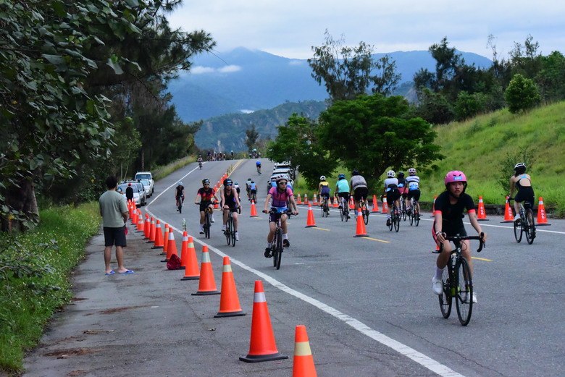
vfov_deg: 12.5
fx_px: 1727
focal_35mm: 110
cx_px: 282
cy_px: 188
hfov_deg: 18.6
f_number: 13
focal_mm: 110
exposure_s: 1/2500
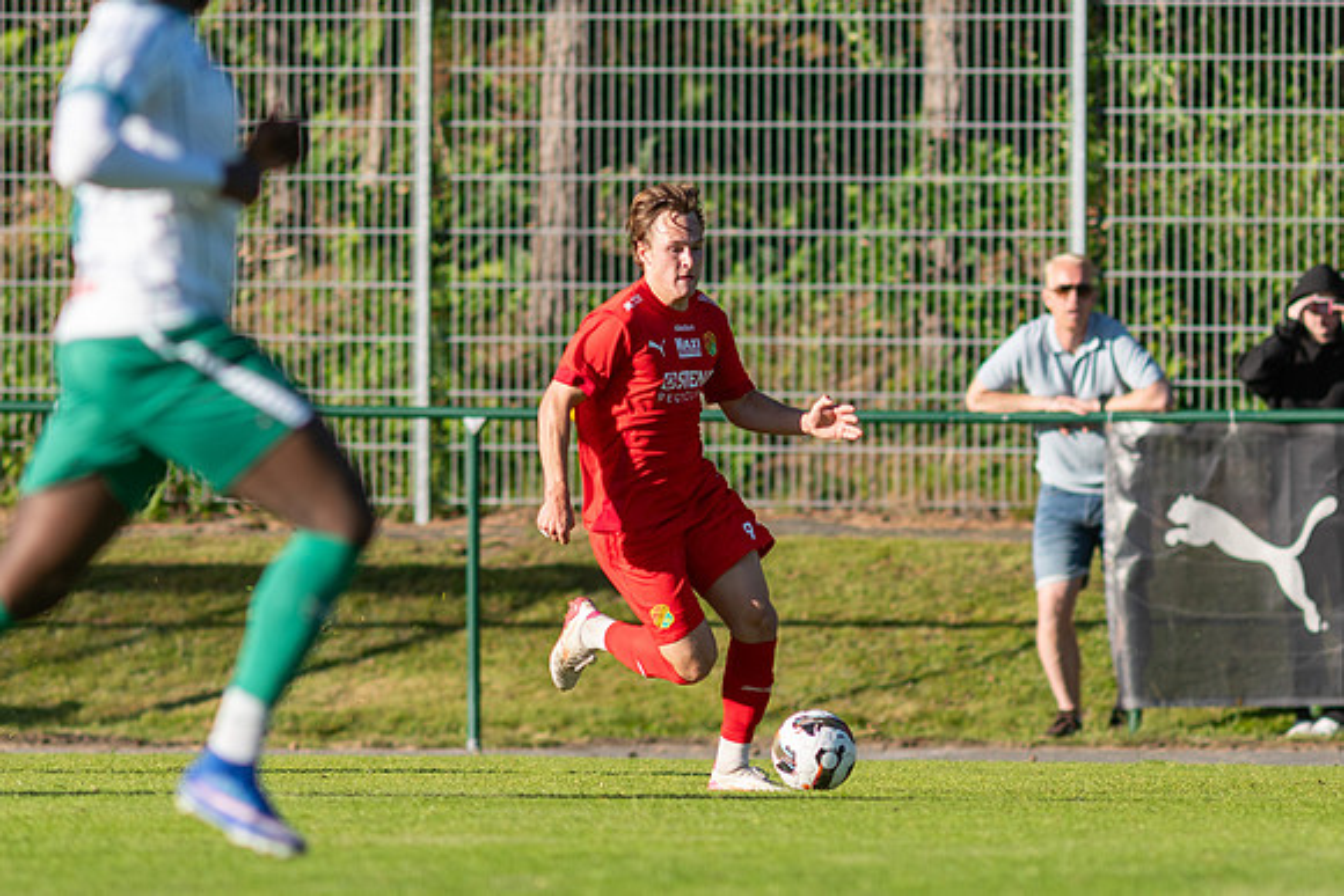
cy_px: 448
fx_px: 22894
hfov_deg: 3.4
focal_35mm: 613
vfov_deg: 2.2
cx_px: 672
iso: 140
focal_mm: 300
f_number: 3.2
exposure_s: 1/1600
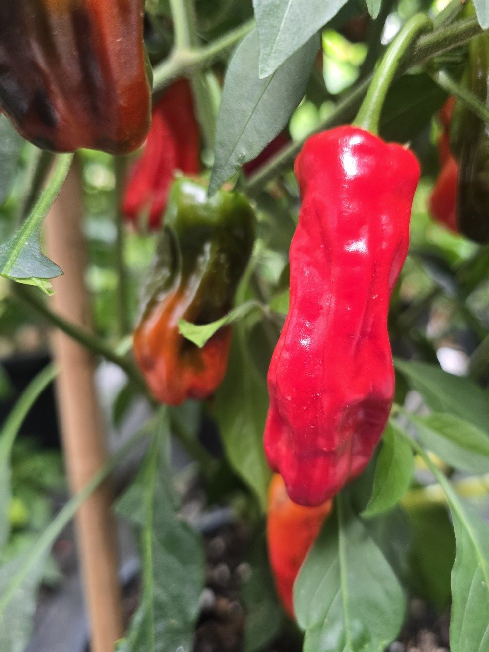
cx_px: 282
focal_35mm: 28
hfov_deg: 49.6
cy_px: 343
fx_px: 527
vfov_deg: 63.4
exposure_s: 1/100
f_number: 1.7
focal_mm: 6.3
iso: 200
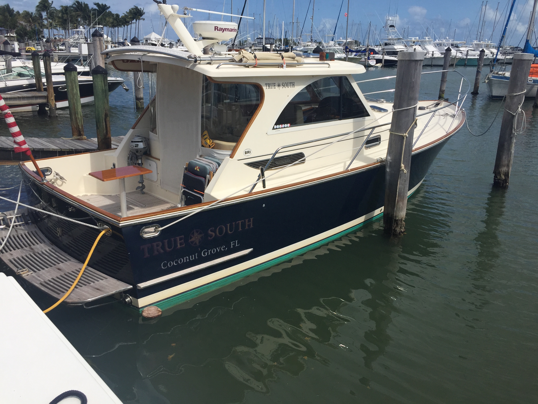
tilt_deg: -18.4
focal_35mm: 29
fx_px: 451
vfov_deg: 48.2
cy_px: 202
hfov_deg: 61.7
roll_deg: -2.5
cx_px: 269
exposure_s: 1/4405
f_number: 2.2
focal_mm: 4.15
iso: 32
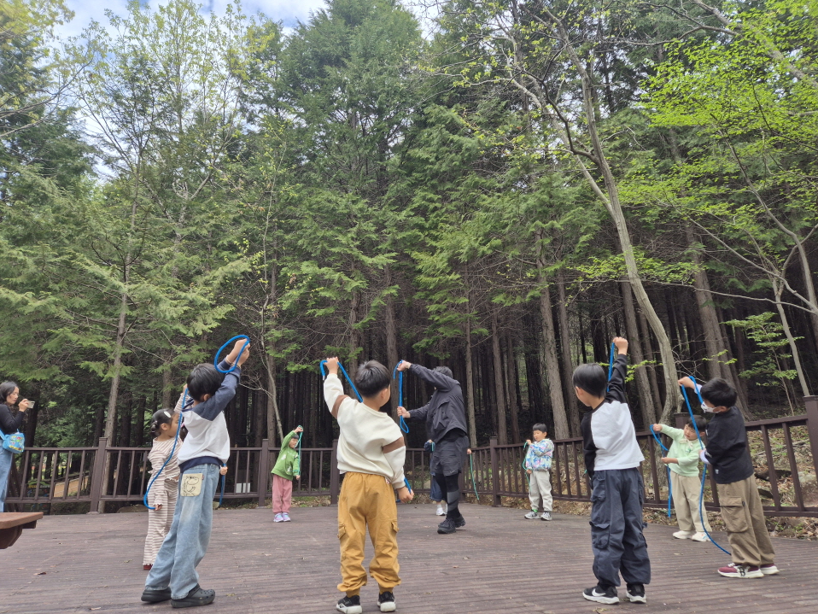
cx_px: 418
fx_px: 567
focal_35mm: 24
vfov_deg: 56.8
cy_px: 312
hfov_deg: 71.6
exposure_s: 1/714
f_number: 1.8
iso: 25
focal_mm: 5.4
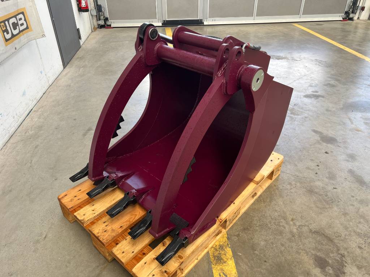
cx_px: 185
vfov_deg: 53.1
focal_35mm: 26
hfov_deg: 67.3
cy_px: 138
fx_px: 278
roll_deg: +0.6
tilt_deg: -33.1
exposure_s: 1/161
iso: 40
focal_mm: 5.7
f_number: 1.5
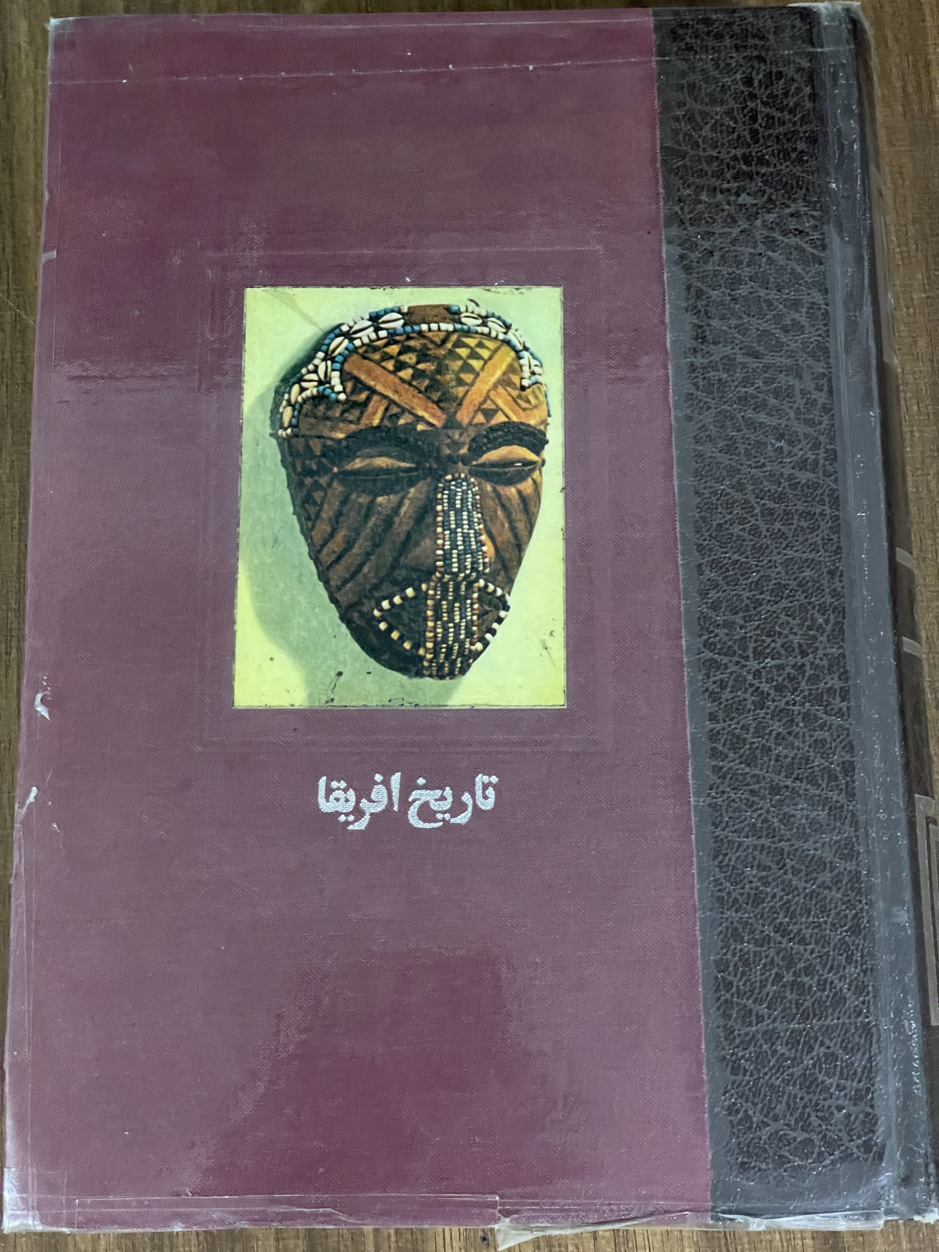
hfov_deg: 28.0
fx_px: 1881
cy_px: 626
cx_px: 470
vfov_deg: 36.8
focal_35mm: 52
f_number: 2
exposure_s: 1/30
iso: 1000
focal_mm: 6
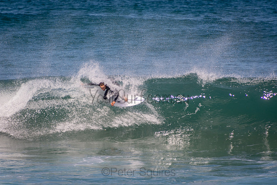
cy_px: 92
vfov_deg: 2.3
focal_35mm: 600
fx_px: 4618
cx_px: 138
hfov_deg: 3.4
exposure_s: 1/1250
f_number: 5.6
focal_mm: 400
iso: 200
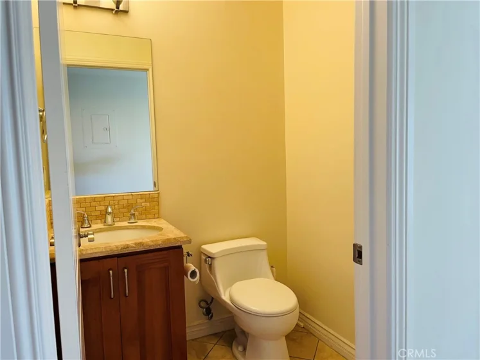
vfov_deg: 53.1
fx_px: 360
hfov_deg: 67.3
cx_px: 240
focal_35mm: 26
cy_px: 180
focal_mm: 4.2
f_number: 1.6
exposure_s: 1/60
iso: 100
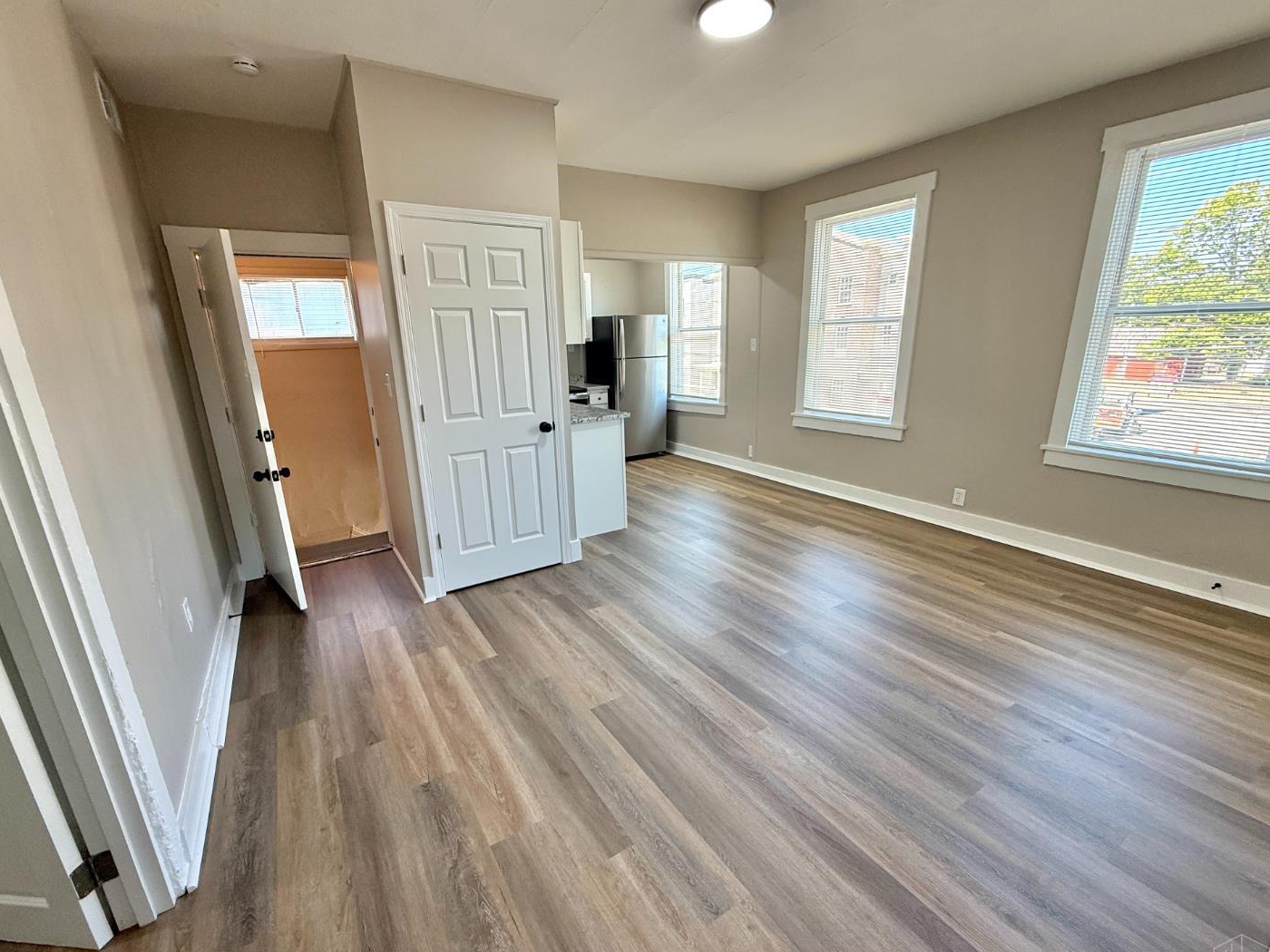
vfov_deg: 81.7
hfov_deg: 98.2
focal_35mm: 15
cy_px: 496
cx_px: 626
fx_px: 550
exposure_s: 1/99
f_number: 2.2
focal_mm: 2.22
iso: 100
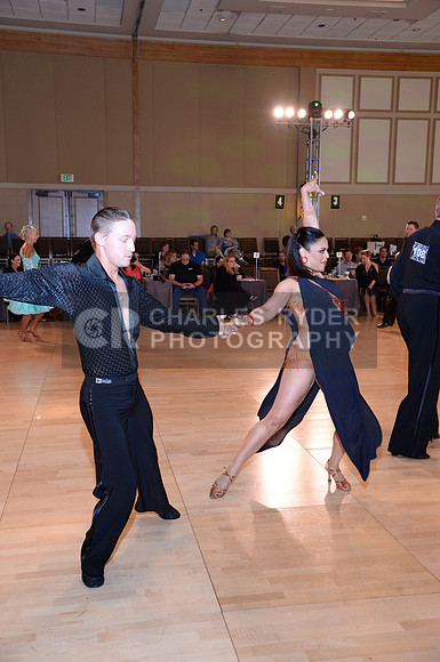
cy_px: 331
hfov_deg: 35.0
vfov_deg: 50.8
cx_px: 220
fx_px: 699
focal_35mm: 38
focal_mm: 38
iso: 2000
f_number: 5
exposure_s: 1/250
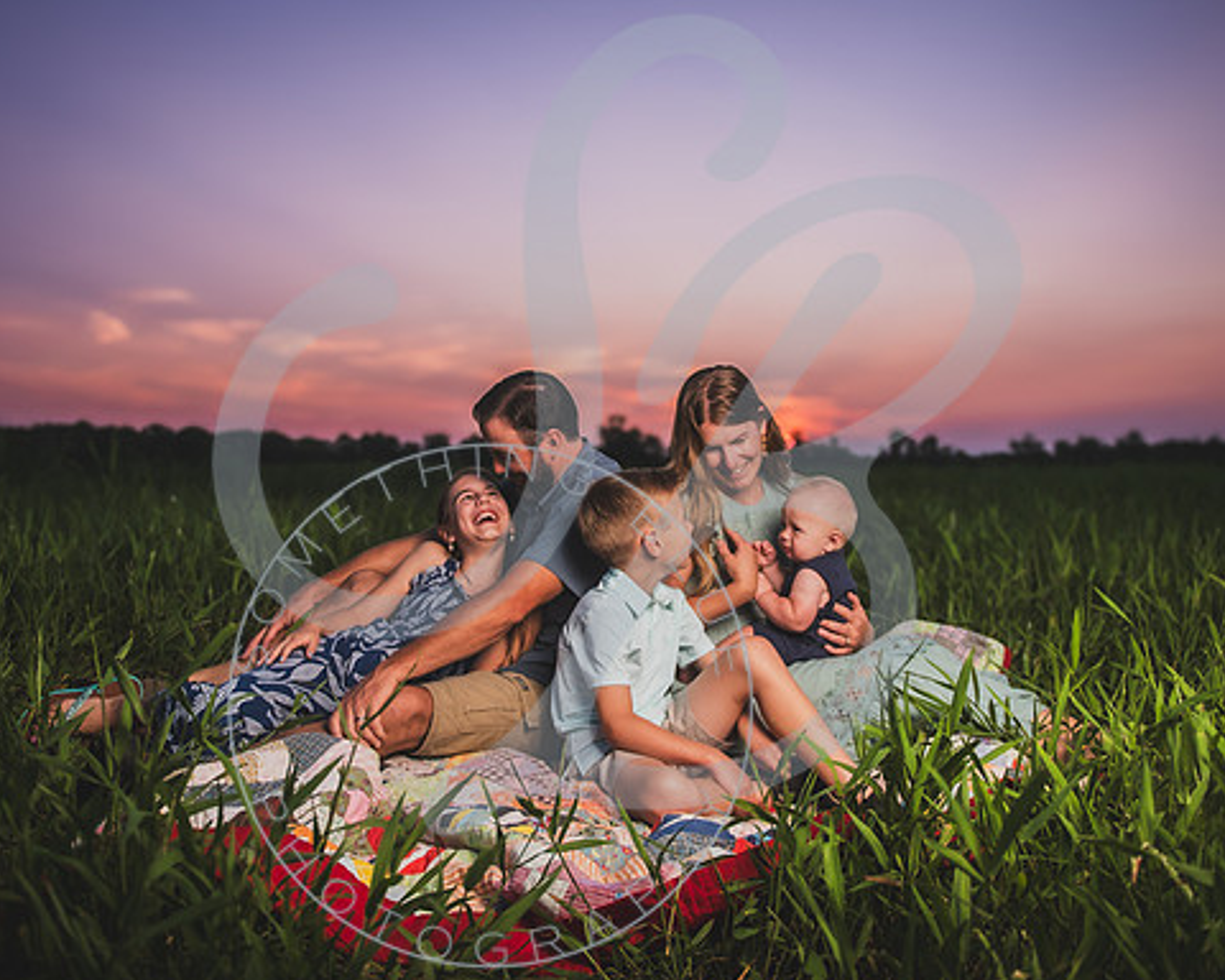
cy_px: 398
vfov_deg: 44.3
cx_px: 627
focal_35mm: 33
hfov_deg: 54.2
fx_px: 1196
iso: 200
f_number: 2.8
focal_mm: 24
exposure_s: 1/1000
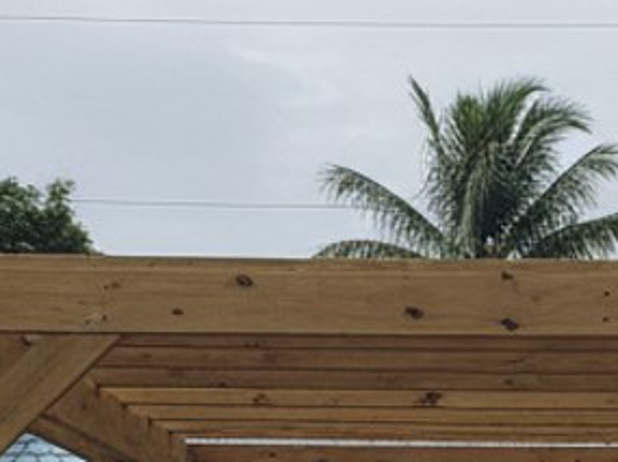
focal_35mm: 97
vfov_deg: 15.0
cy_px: 425
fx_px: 1730
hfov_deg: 19.6
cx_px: 625
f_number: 1.8
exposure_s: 1/1466
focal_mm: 6.4
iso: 1299
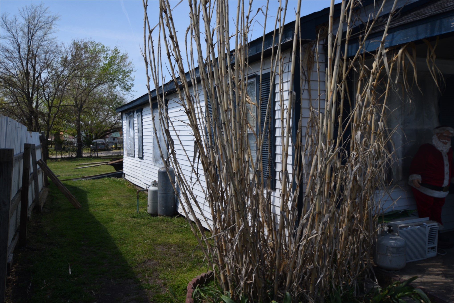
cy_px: 152
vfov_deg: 43.6
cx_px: 227
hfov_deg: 61.9
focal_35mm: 30
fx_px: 378
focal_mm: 20
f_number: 10
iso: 200
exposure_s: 1/400
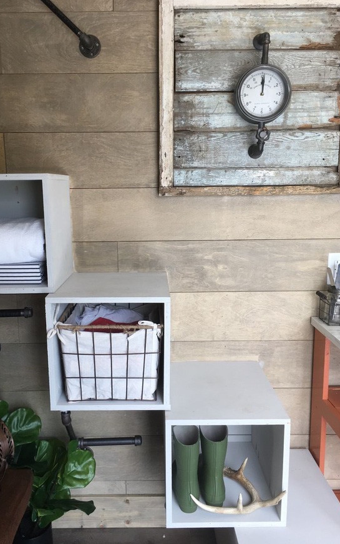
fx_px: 460
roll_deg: +0.1
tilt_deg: -10.0
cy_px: 270
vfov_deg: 61.3
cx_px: 152
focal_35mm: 31
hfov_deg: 40.5
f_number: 2.2
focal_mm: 4.15
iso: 32
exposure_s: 1/60
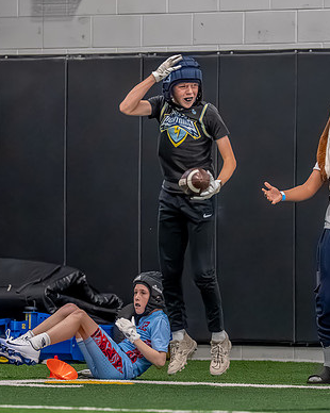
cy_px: 245
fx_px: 6109
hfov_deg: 3.1
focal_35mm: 500
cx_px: 130
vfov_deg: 3.9
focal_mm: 200
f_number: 2.8
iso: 6400
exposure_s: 1/1000
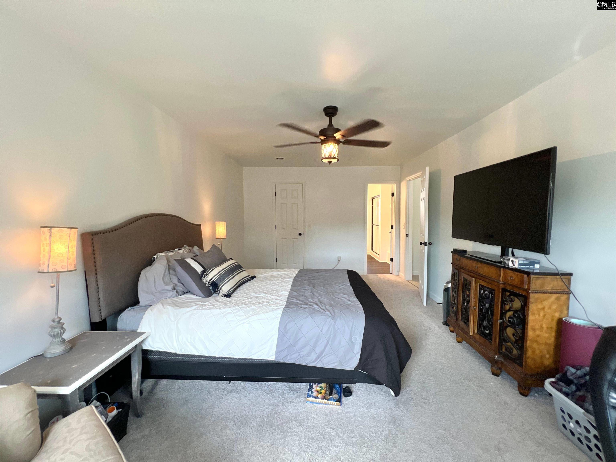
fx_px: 231
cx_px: 308
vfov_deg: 89.9
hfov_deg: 106.2
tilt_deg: -4.7
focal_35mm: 13
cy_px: 231
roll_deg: +0.6
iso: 250
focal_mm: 1.57
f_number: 1.8
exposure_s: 1/120
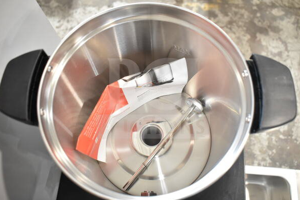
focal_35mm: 34
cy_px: 98
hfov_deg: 55.8
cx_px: 153
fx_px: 283
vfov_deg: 38.9
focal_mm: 22
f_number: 4
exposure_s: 1/60
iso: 1600
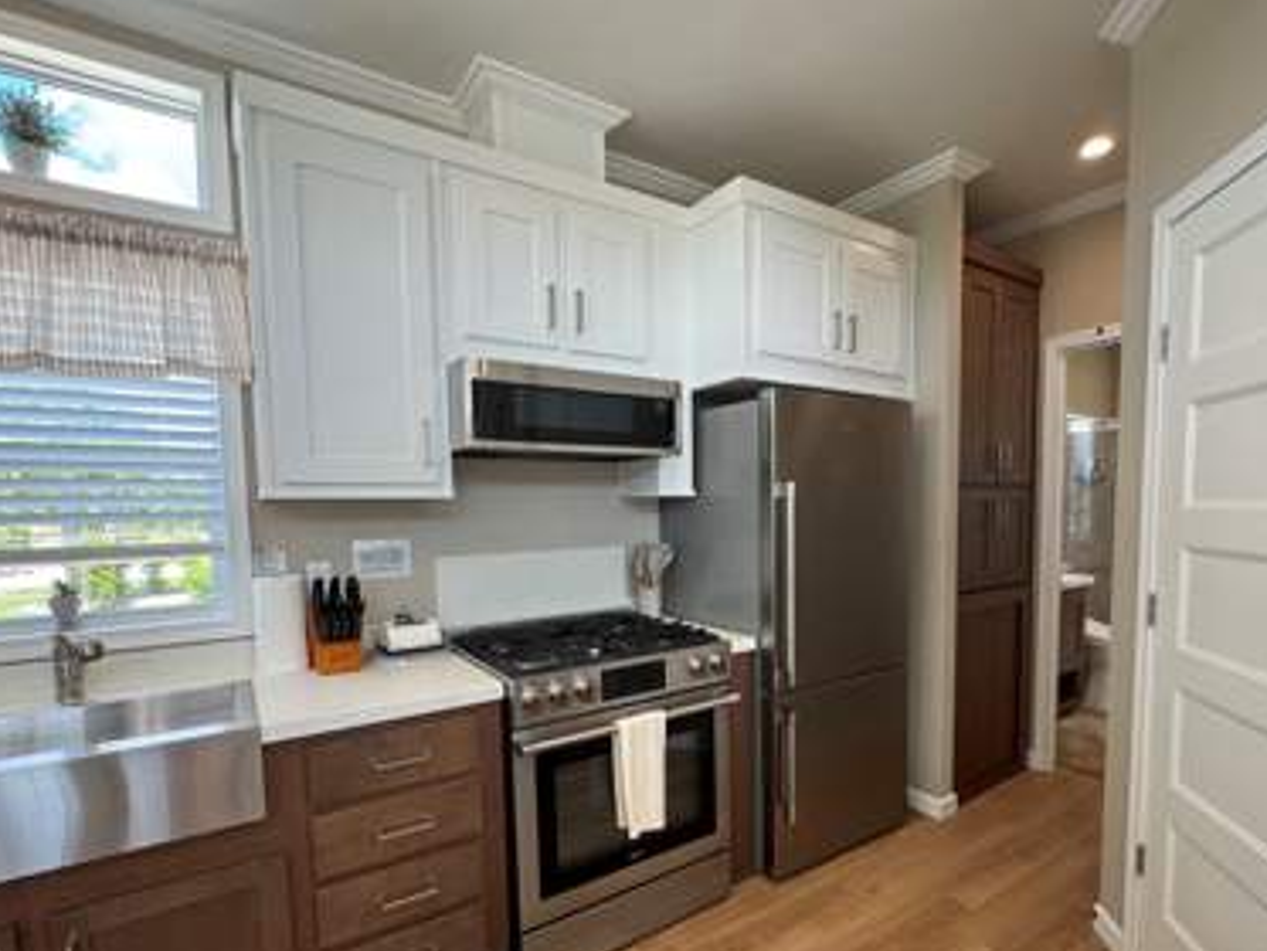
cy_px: 554
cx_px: 686
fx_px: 659
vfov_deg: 71.1
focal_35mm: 18
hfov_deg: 87.5
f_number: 2.2
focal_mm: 2.22
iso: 125
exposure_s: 1/120
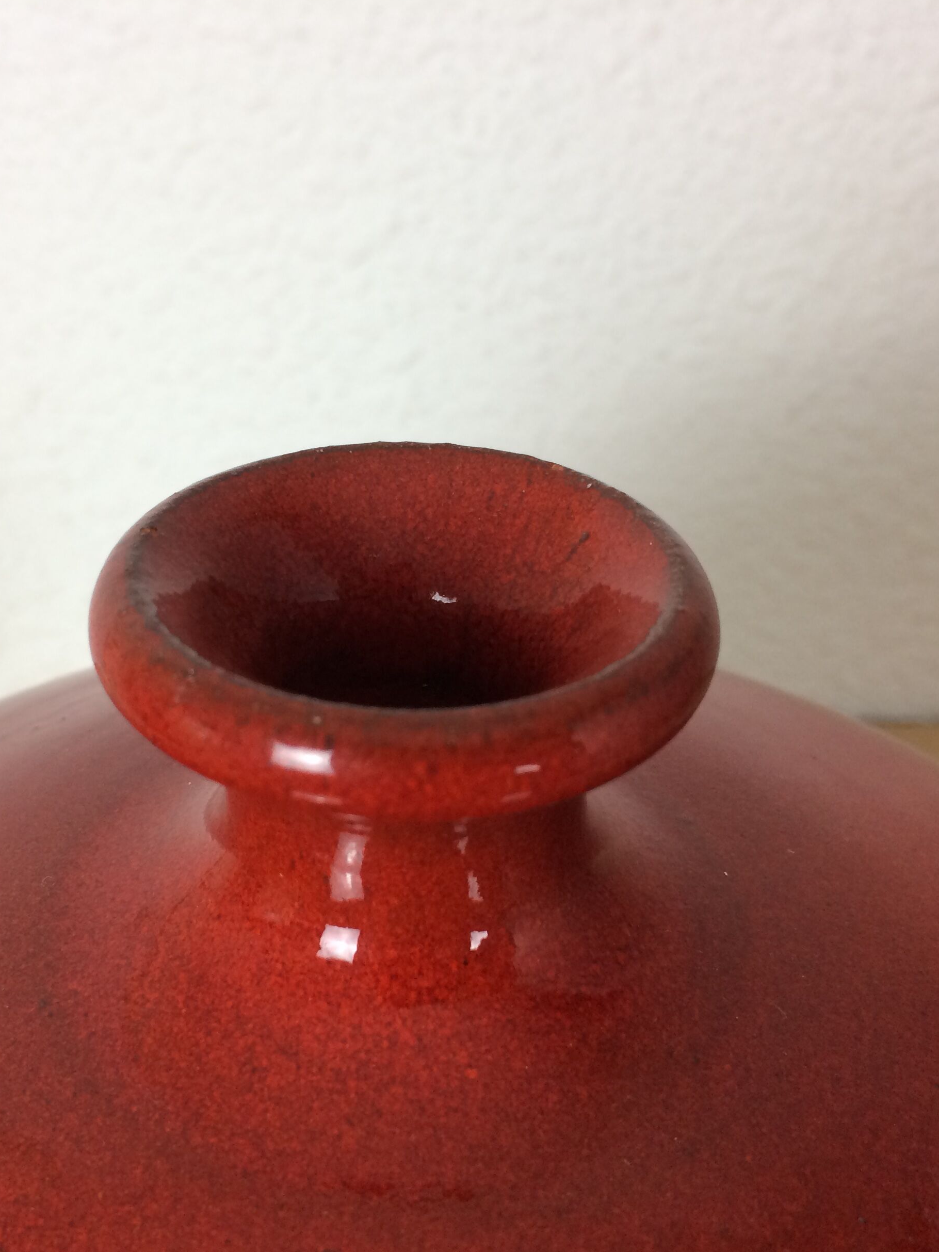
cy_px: 624
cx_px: 381
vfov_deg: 47.9
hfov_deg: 36.7
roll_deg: -0.2
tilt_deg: -31.4
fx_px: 1411
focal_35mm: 39
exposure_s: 1/33
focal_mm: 4.15
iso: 64
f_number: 2.2
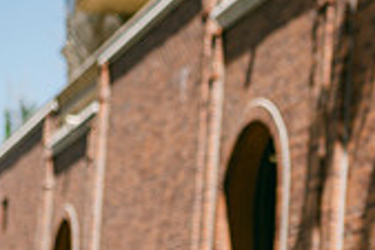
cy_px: 296
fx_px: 1251
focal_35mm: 120
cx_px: 544
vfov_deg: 11.2
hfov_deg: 15.8
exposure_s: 1/3200
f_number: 2
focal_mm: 35
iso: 100
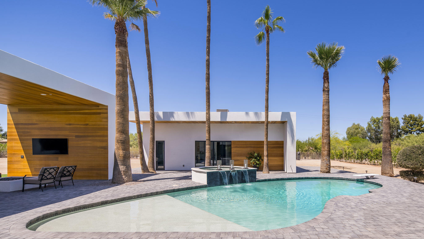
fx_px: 202
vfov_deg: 61.0
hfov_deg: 92.7
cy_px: 121
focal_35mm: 18
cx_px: 211
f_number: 9
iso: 250
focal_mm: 17
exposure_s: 1/400
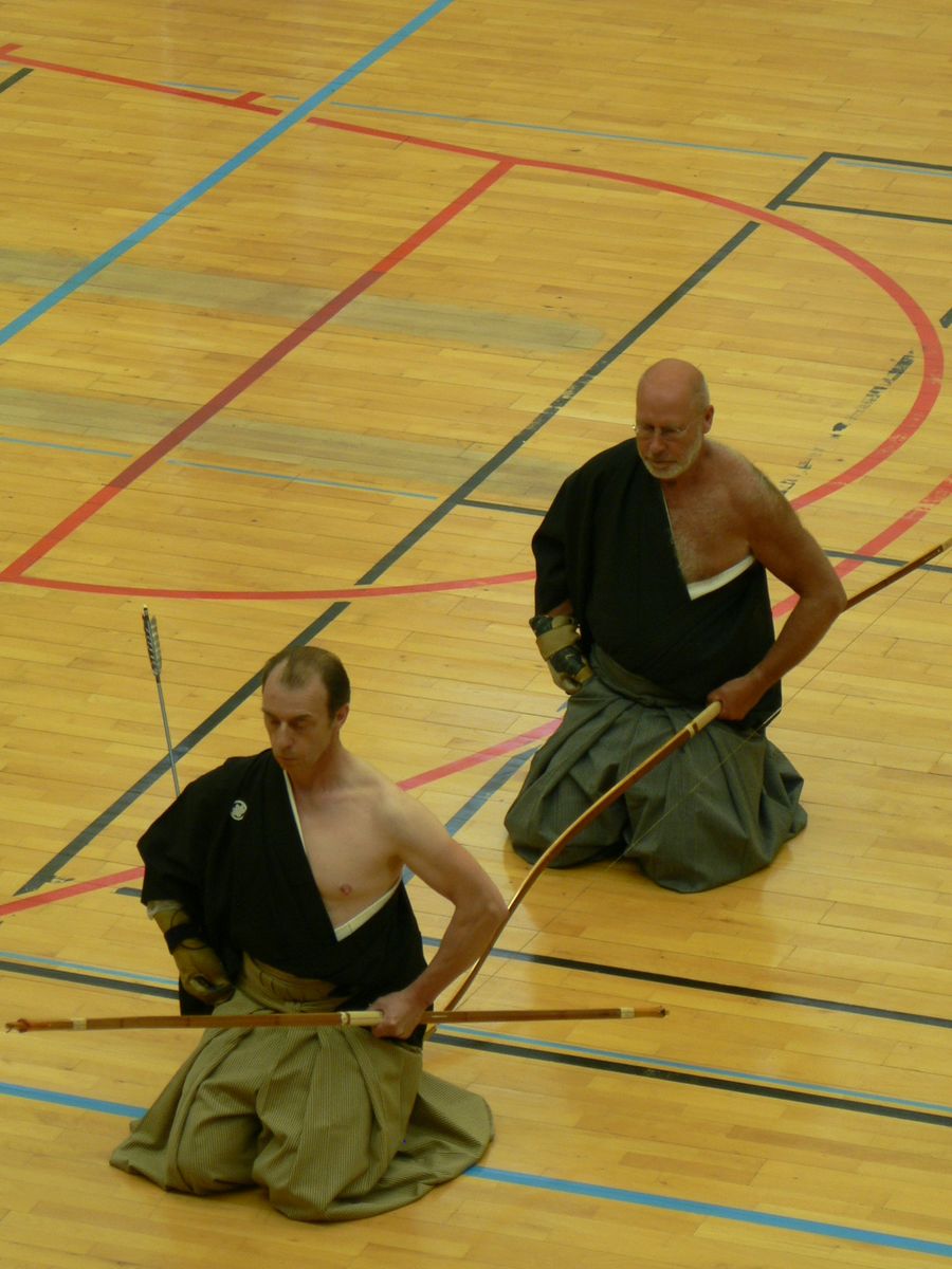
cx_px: 476
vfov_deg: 10.2
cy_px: 634
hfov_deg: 7.7
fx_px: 7114
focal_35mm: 194
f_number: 3.3
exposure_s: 1/25
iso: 100
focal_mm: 32.3
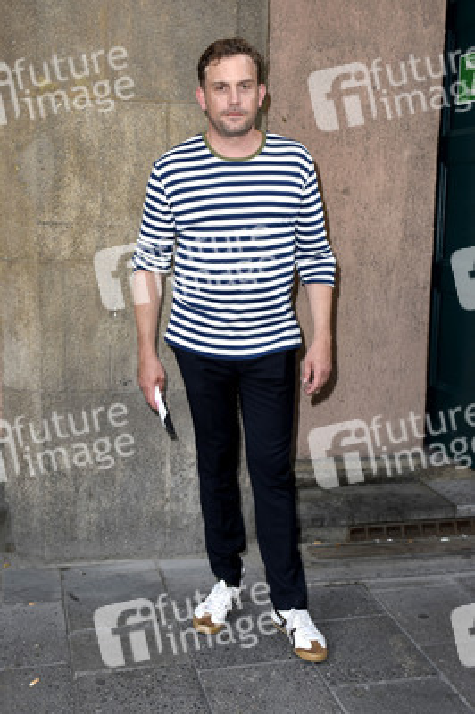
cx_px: 238
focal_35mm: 36
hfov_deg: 36.8
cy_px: 357
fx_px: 714
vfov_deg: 53.2
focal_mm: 24
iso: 400
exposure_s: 1/80
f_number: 6.3
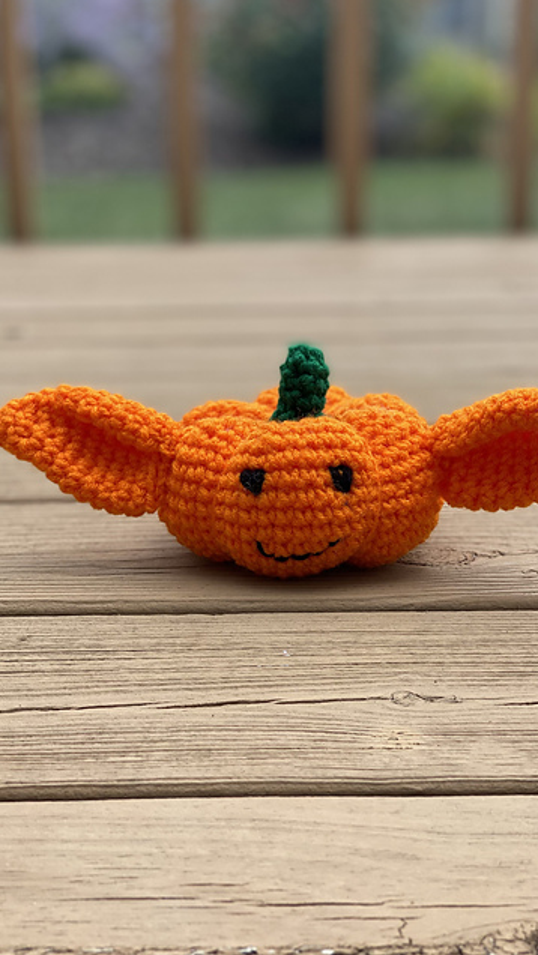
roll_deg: -0.6
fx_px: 1445
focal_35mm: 57
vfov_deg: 36.6
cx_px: 289
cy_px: 476
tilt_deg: -14.7
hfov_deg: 21.1
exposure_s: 1/300
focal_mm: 6
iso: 20
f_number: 2
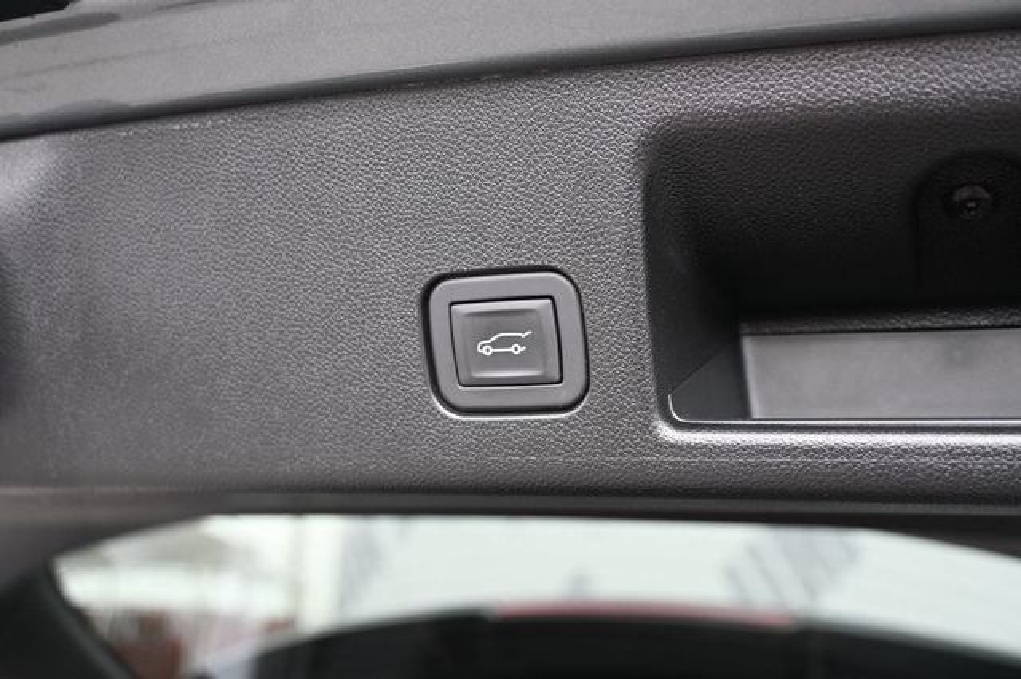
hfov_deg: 53.2
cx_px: 510
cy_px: 340
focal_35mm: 36
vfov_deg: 36.8
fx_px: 1020
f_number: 4.2
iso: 400
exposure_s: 1/125
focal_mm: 24
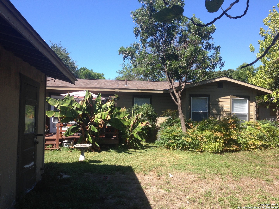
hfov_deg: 55.4
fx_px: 266
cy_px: 104
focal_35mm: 33
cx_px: 140
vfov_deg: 42.9
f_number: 2.4
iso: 50
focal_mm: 4.12
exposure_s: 1/669
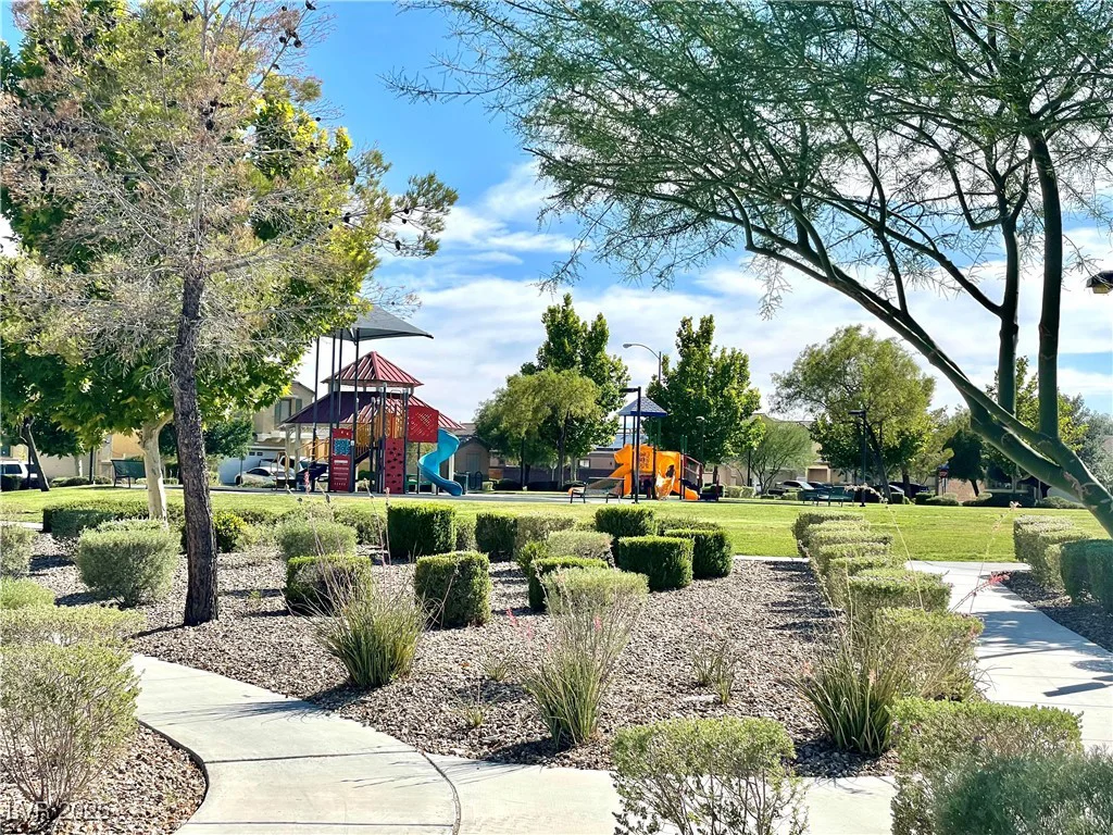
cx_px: 556
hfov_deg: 36.8
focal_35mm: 52
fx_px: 1672
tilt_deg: +2.2
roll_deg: -2.7
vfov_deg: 28.0
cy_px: 418
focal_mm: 6
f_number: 2
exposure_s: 1/1996
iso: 25
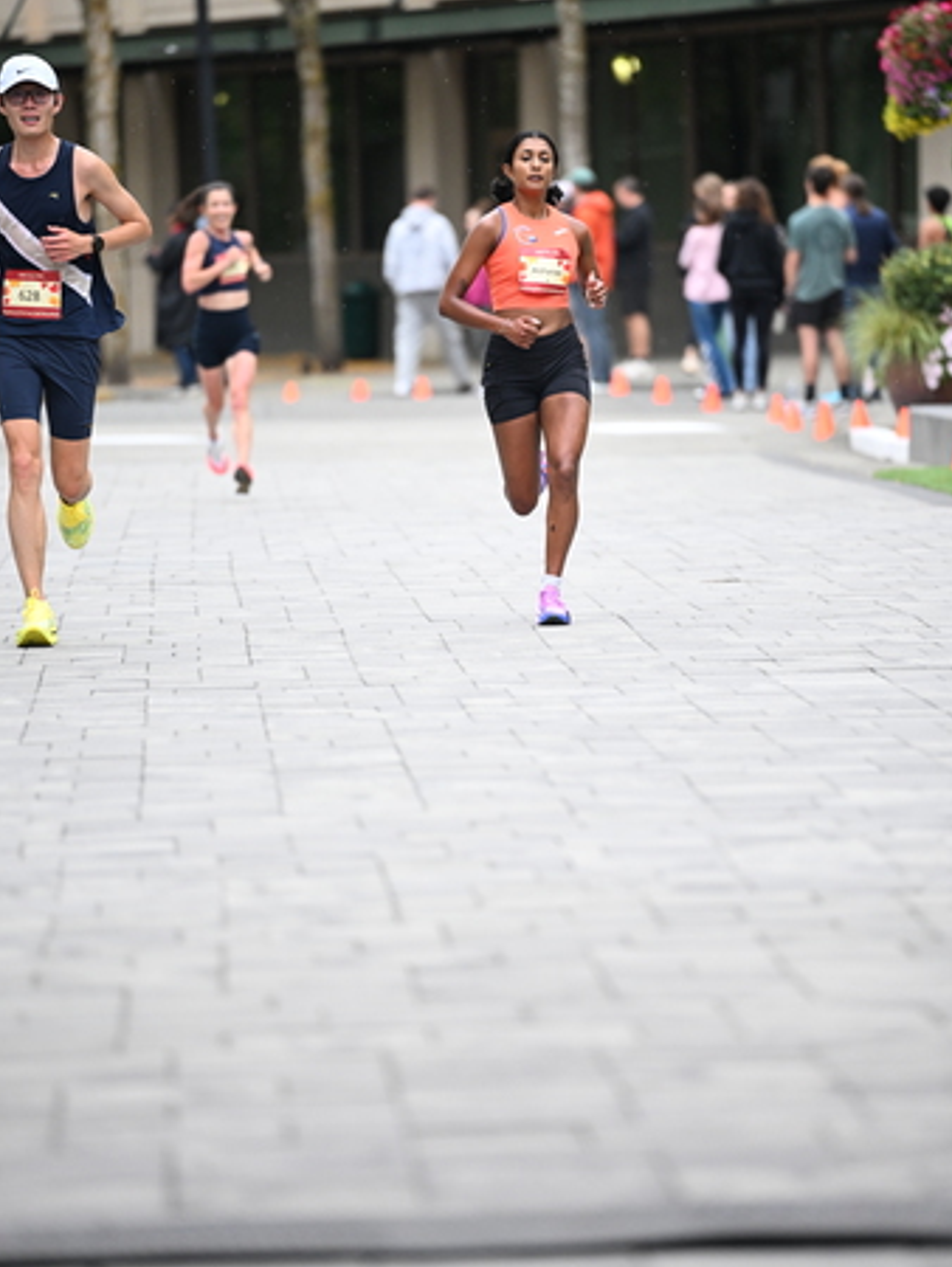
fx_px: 8609
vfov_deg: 8.4
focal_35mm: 235
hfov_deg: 6.3
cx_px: 500
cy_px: 543
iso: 1600
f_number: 2.8
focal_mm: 200
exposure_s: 1/1250
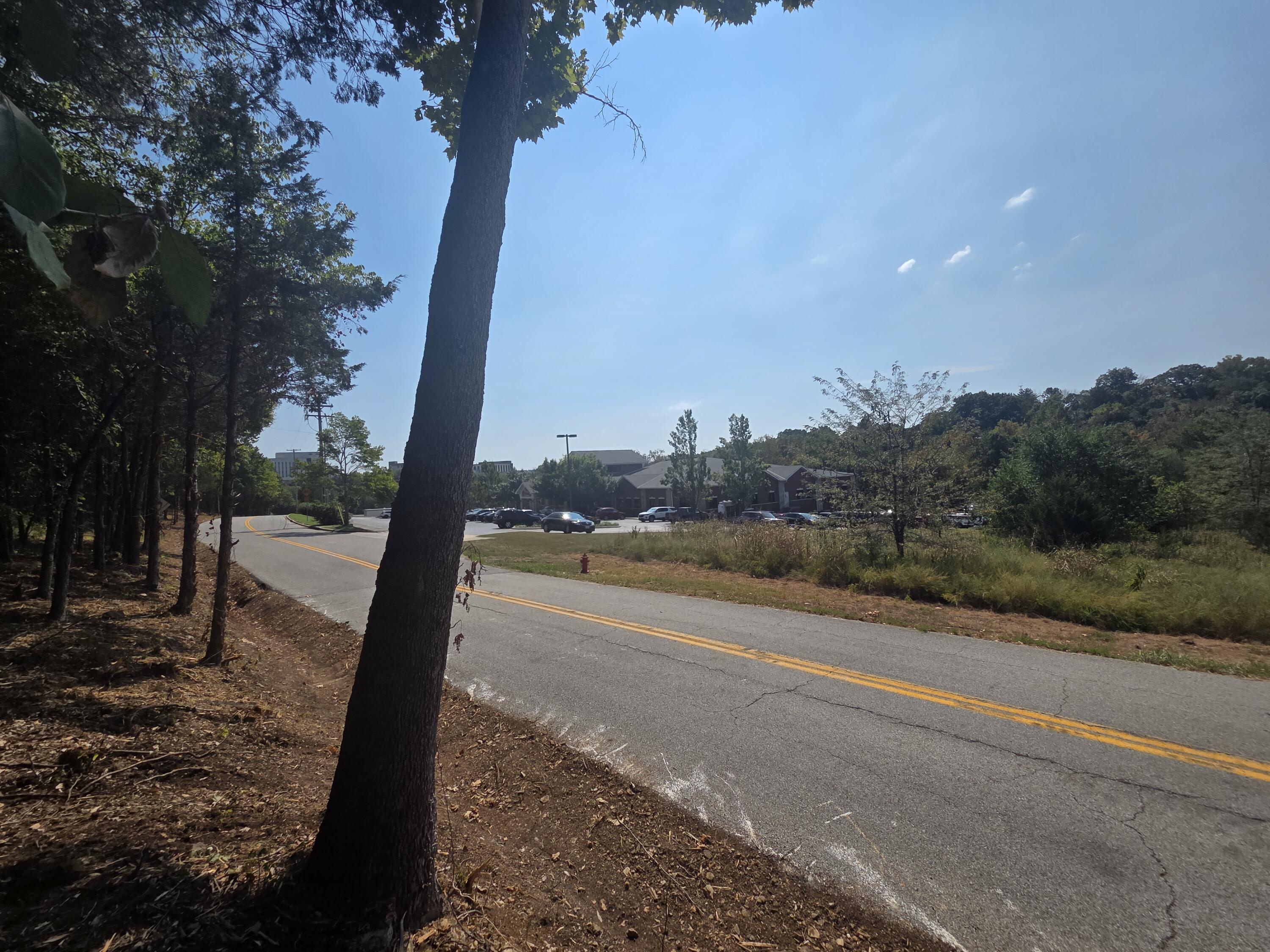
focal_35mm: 13
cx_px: 635
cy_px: 476
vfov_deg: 89.9
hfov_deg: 106.2
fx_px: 477
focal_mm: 2.2
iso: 50
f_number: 2.2
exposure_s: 1/3935
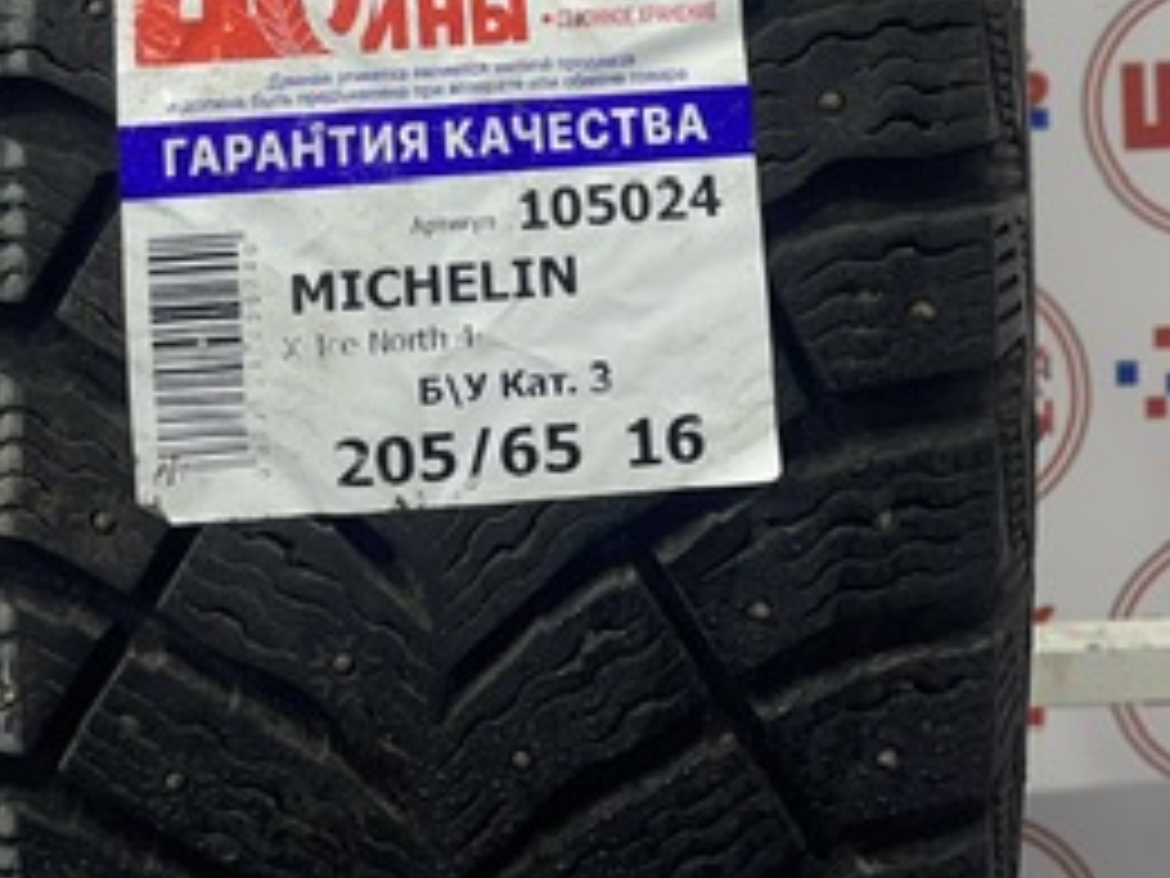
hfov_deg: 30.2
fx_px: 2163
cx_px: 446
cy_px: -185
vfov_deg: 21.3
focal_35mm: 64
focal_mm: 4.2
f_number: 1.6
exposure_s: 1/100
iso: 50
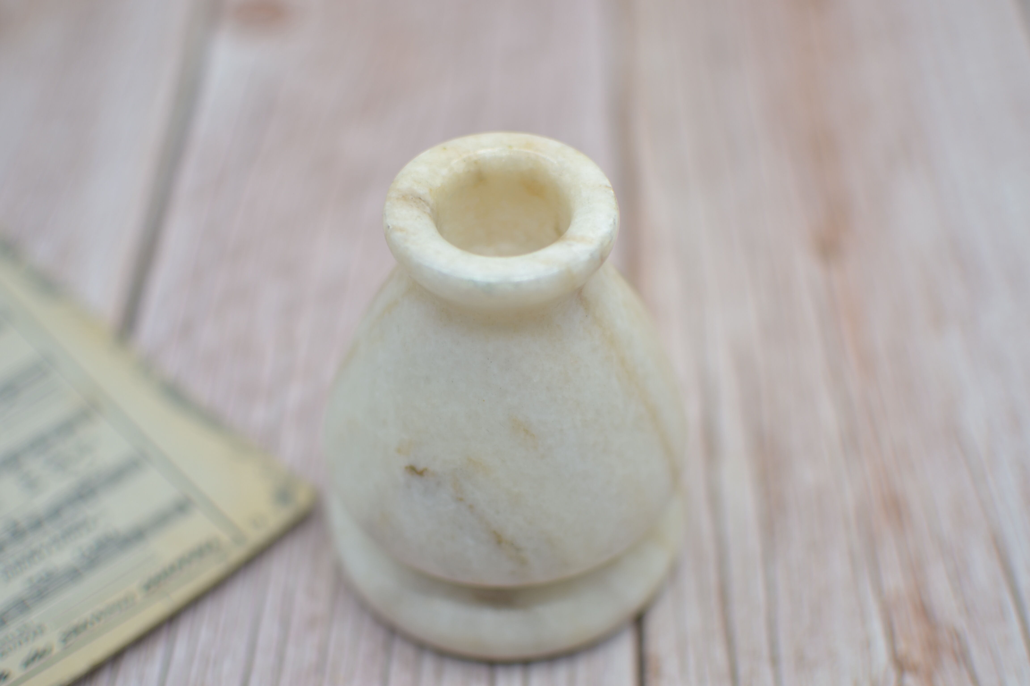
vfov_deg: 25.8
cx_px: 515
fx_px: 1502
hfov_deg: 37.9
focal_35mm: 52
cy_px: 343
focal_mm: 35
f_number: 1.8
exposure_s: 1/500
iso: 100
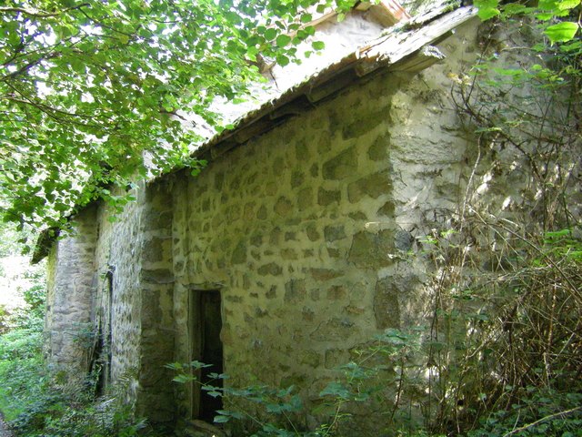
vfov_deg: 37.7
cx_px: 291
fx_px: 639
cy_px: 218
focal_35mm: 38
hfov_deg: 49.0
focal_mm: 6.3
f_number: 3.5
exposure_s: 1/50
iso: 500
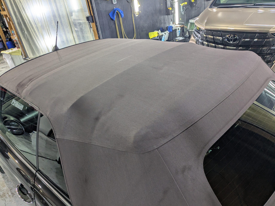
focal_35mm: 27
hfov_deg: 65.3
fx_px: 214
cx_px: 138
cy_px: 103
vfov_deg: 51.4
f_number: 1.73
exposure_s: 1/120
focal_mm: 4.38
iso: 118
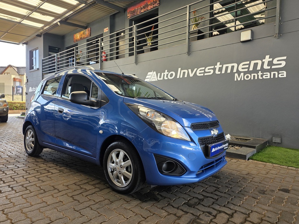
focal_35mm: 23
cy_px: 112
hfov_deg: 73.9
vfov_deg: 58.9
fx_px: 199
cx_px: 150
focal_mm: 6.25
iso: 40
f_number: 1.7
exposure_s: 1/180
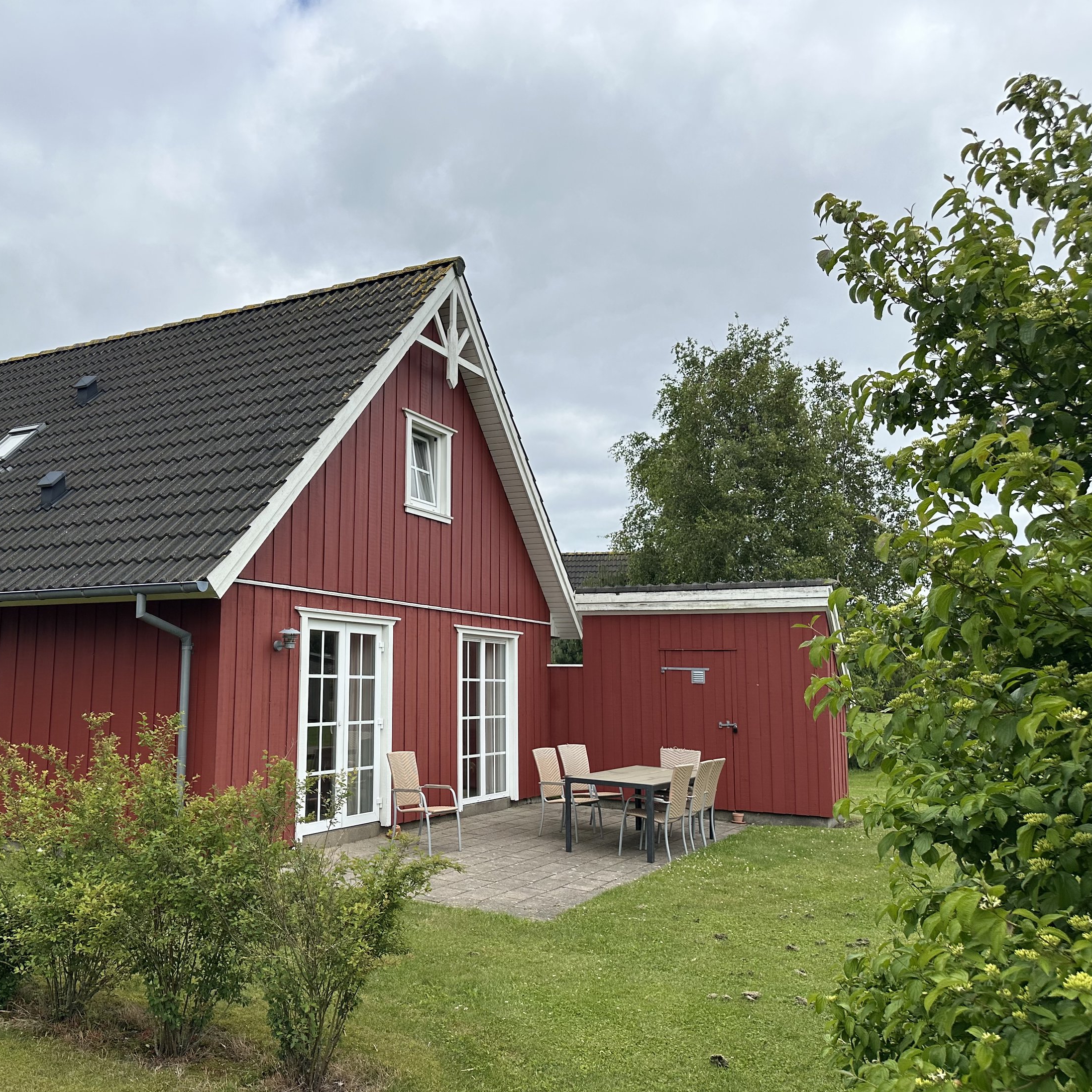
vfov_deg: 55.6
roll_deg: -0.8
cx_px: 367
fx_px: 1035
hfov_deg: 54.5
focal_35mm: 29
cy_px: 559
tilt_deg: +6.0
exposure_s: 1/4184
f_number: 1.78
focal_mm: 6.86
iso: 80
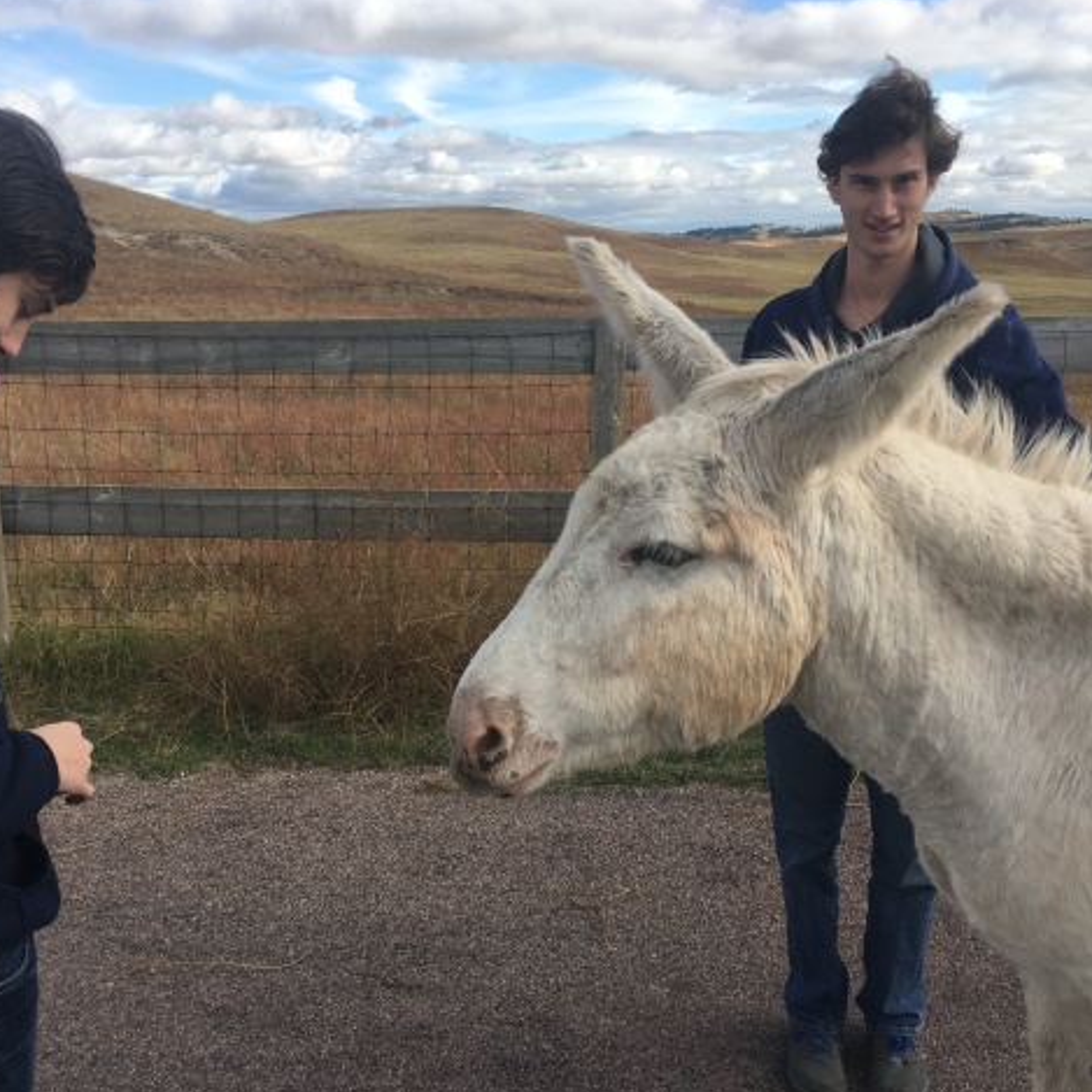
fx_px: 1249
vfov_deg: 47.2
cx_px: 505
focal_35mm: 35
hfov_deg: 47.2
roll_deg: +2.7
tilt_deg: -12.7
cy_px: 547
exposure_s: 1/1183
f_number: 2.2
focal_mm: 4.15
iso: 25
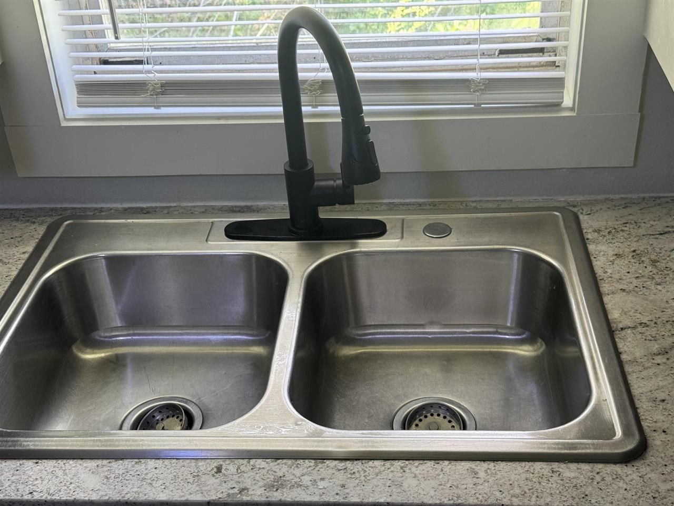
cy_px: 253
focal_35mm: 48
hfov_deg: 39.7
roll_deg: +4.2
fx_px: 935
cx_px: 337
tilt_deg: -32.9
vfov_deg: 30.3
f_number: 1.78
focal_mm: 6.76
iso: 100
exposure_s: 1/60
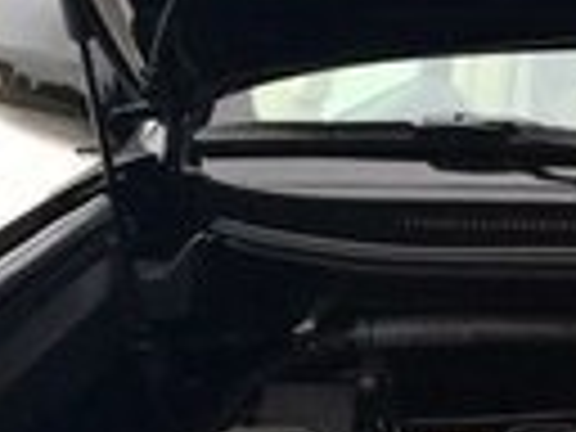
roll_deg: -1.2
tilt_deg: -16.6
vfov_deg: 9.7
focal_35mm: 149
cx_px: 1048
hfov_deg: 12.1
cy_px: 641
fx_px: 2479
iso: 32
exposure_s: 1/286
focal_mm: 4.15
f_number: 2.2
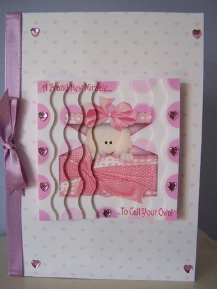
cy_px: 144
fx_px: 317
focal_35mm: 38
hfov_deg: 37.8
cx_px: 108
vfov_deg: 49.0
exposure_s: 1/60
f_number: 2.8
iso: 80
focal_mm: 6.3
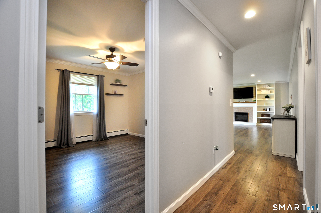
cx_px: 160
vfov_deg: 77.2
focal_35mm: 15
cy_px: 106
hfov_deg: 100.5
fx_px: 134
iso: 500
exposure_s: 1/15
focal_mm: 10
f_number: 5
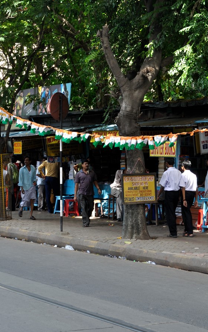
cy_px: 166
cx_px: 79
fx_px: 844
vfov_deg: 22.3
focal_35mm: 93
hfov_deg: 14.0
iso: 200
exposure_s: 1/60
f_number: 8
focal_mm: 40
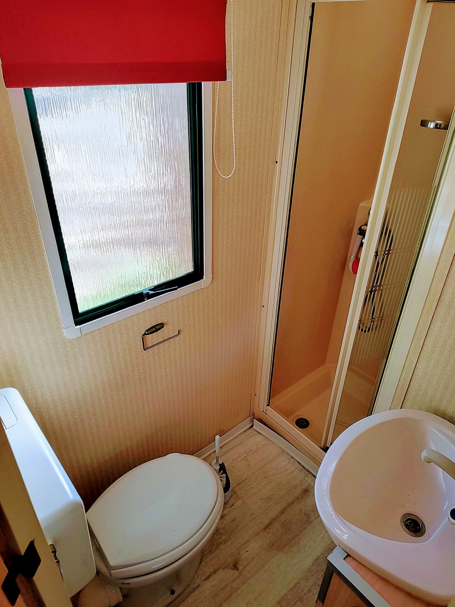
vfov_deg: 73.9
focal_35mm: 23
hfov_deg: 58.9
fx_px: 403
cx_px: 228
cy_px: 304
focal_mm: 5.56
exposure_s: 1/120
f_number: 1.8
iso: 117
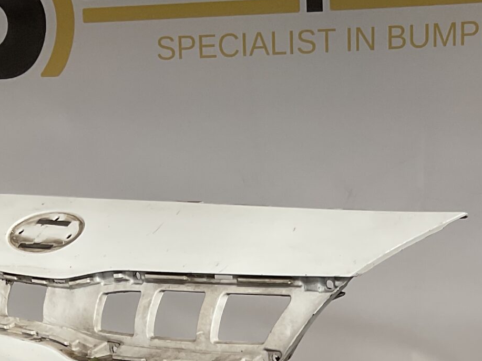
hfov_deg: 24.0
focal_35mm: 81
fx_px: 1127
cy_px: 491
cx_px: 335
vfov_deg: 17.0
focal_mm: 3
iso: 16
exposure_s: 1/613
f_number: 1.8
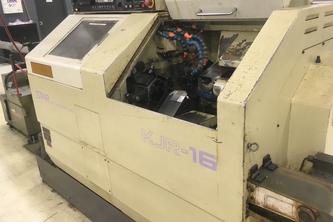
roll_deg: +3.5
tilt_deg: -18.5
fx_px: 287
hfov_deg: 60.3
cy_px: 100
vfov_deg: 42.3
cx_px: 171
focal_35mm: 31
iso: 100
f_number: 2.2
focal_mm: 4.15
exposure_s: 1/30
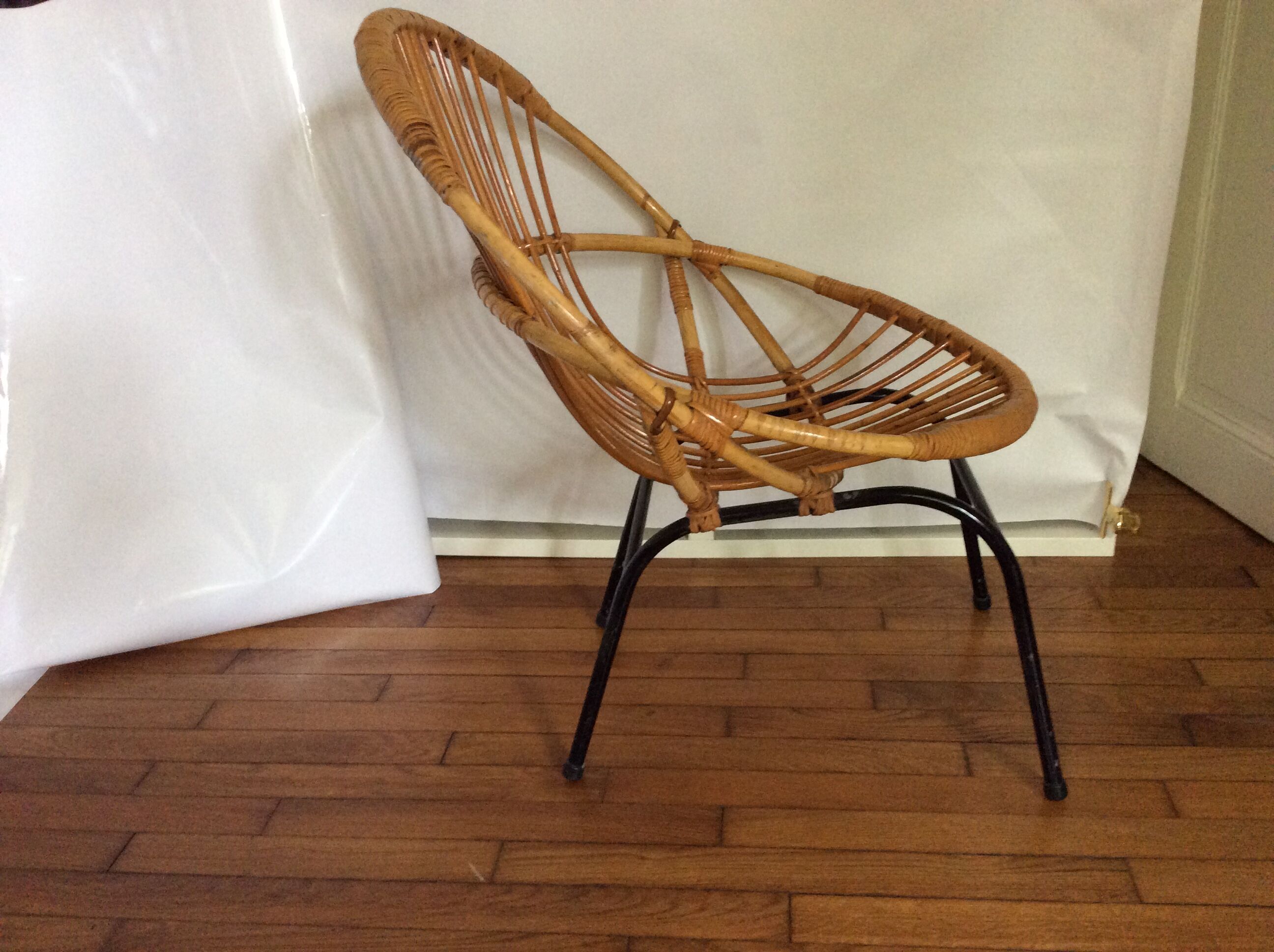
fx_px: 1176
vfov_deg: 44.1
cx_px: 637
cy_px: 476
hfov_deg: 56.9
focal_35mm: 32
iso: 160
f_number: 2.4
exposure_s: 1/25
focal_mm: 3.3
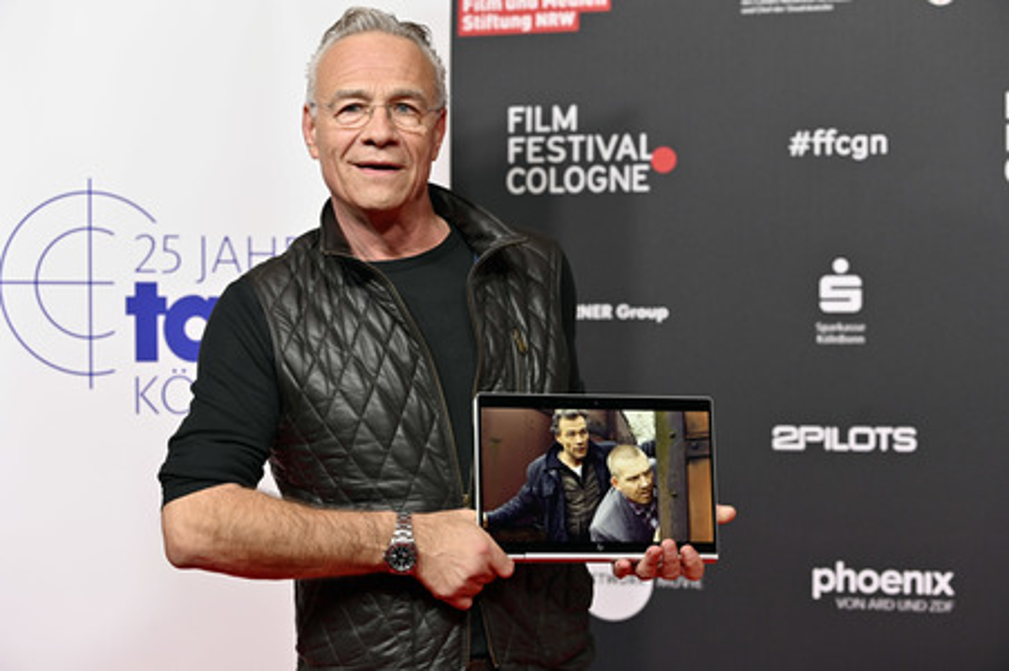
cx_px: 504
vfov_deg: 19.4
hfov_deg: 28.9
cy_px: 336
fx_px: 1960
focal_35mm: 70
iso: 1000
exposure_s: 1/200
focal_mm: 70
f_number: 5
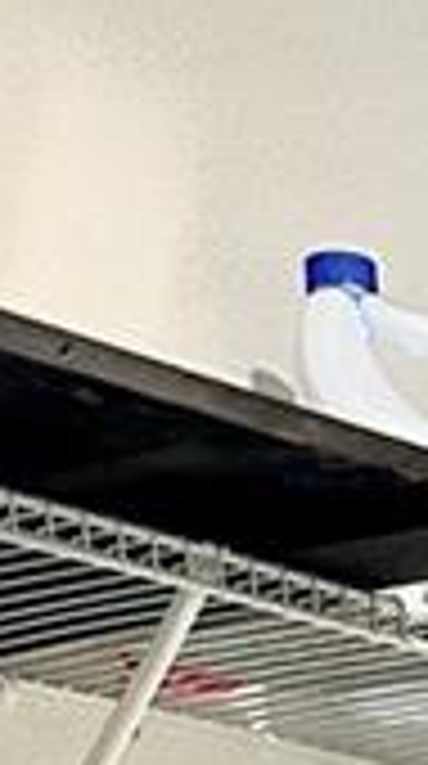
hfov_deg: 6.0
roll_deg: +3.5
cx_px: 1338
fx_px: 3751
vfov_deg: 8.8
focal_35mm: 185
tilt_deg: -14.3
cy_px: 2552
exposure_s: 1/60
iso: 200
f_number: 1.78
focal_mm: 6.86
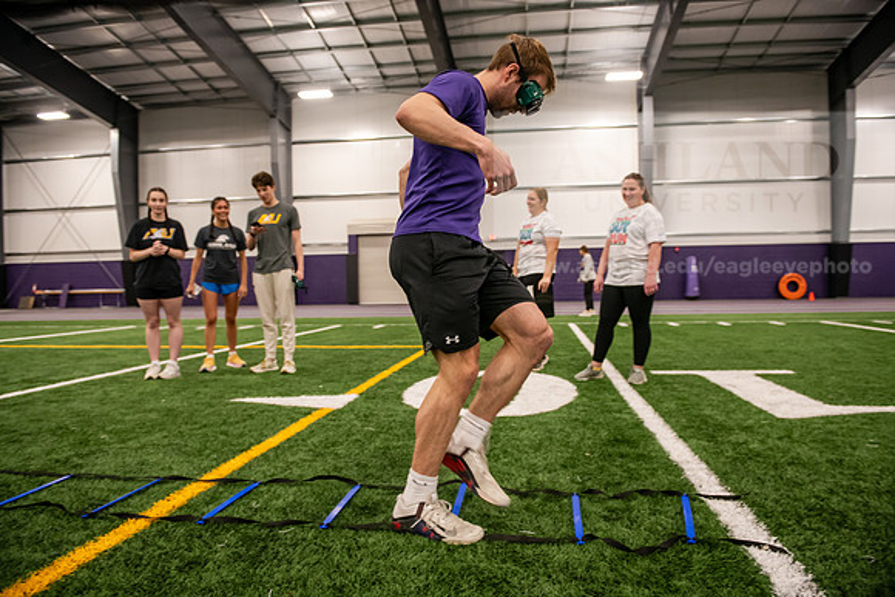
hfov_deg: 73.7
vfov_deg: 53.2
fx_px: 597
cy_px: 298
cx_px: 448
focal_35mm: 24
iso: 1600
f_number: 3.5
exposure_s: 1/125
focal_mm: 24
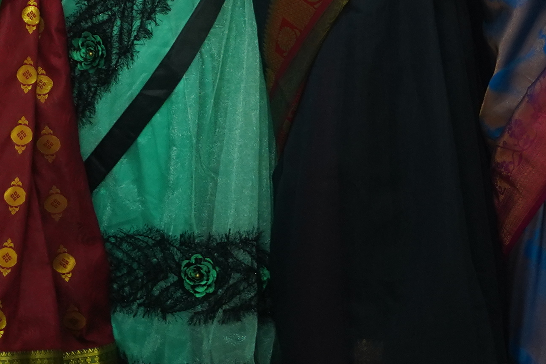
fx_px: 3533
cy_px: -370
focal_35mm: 233
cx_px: 190
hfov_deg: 8.8
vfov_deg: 5.8
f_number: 1.8
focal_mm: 50
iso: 1000
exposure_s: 1/125
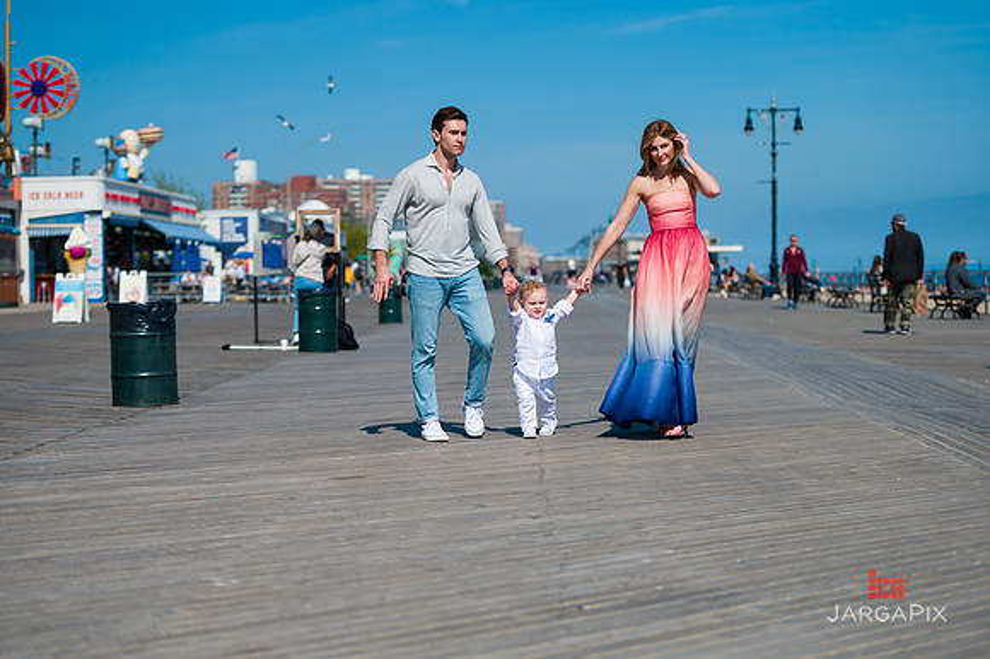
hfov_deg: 24.8
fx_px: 2254
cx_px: 495
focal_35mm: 82
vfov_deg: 16.6
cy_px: 330
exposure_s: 1/6400
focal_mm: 82
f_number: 3.2
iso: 200
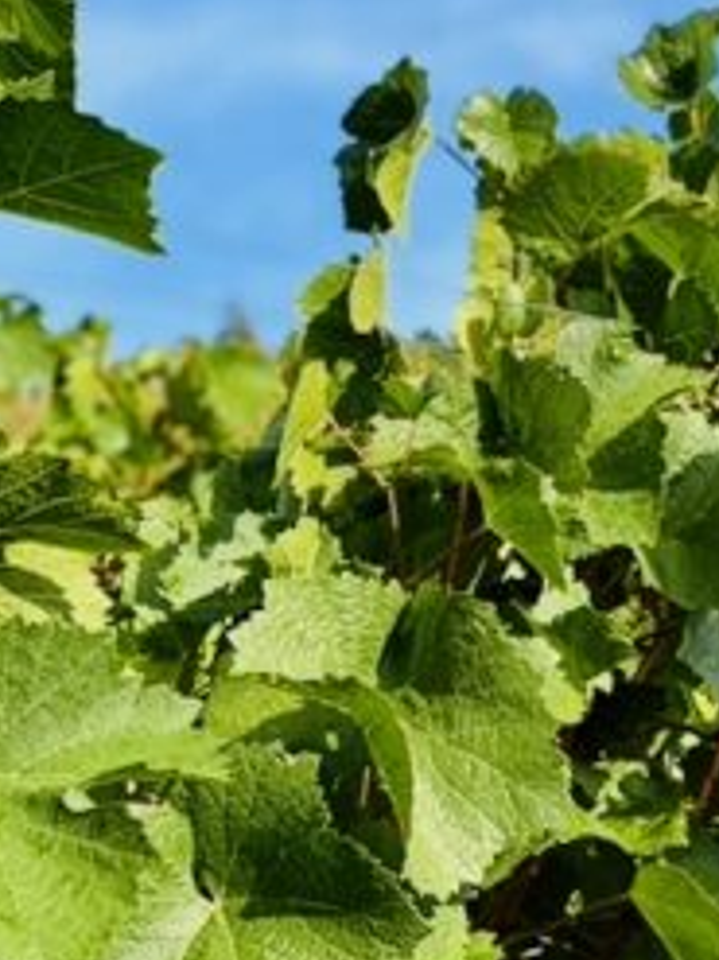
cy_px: 1046
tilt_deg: +8.0
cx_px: 867
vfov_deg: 17.6
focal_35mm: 108
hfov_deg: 13.3
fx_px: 2994
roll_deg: -1.7
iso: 50
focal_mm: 5.96
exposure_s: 1/1848
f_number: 1.6
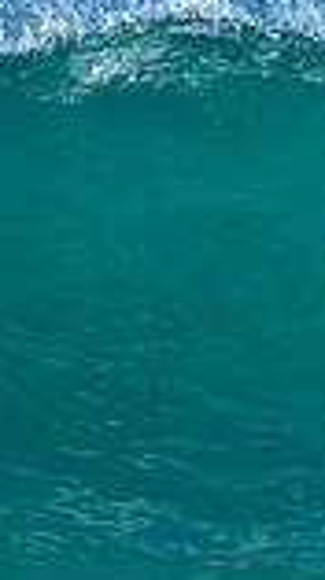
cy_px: 221
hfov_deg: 0.3
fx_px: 65333
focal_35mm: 4253
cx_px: 759
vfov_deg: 0.5
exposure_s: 1/2000
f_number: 6.3
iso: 280
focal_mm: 800
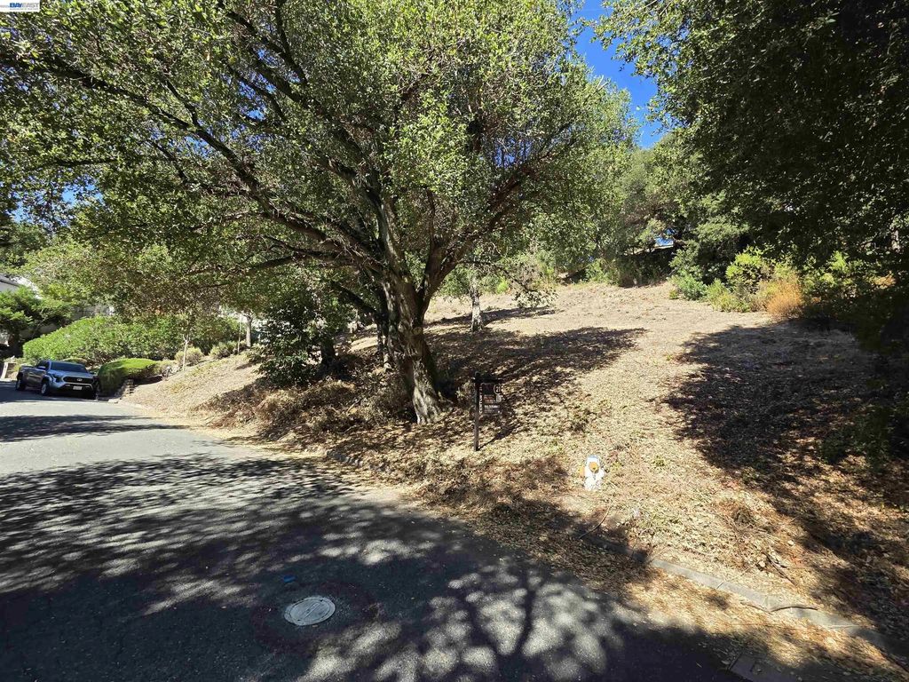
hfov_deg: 106.2
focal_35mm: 13
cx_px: 454
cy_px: 341
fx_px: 341
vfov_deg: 89.9
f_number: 2.2
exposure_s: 1/493
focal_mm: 2.2
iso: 50
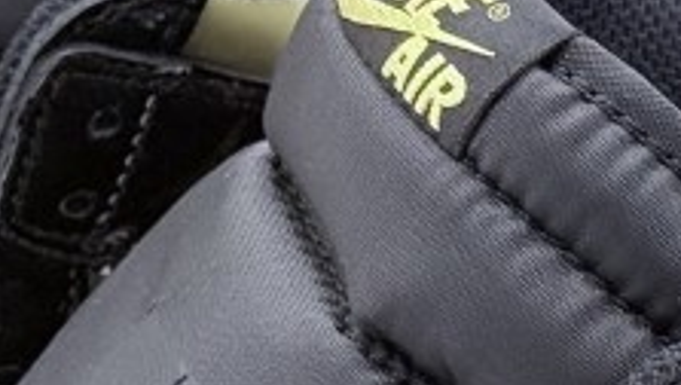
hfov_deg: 21.3
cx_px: 279
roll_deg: -0.6
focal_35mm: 100
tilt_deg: -26.4
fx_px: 1808
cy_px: 79
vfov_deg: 12.1
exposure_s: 1/499
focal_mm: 6.76
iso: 64
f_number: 1.78
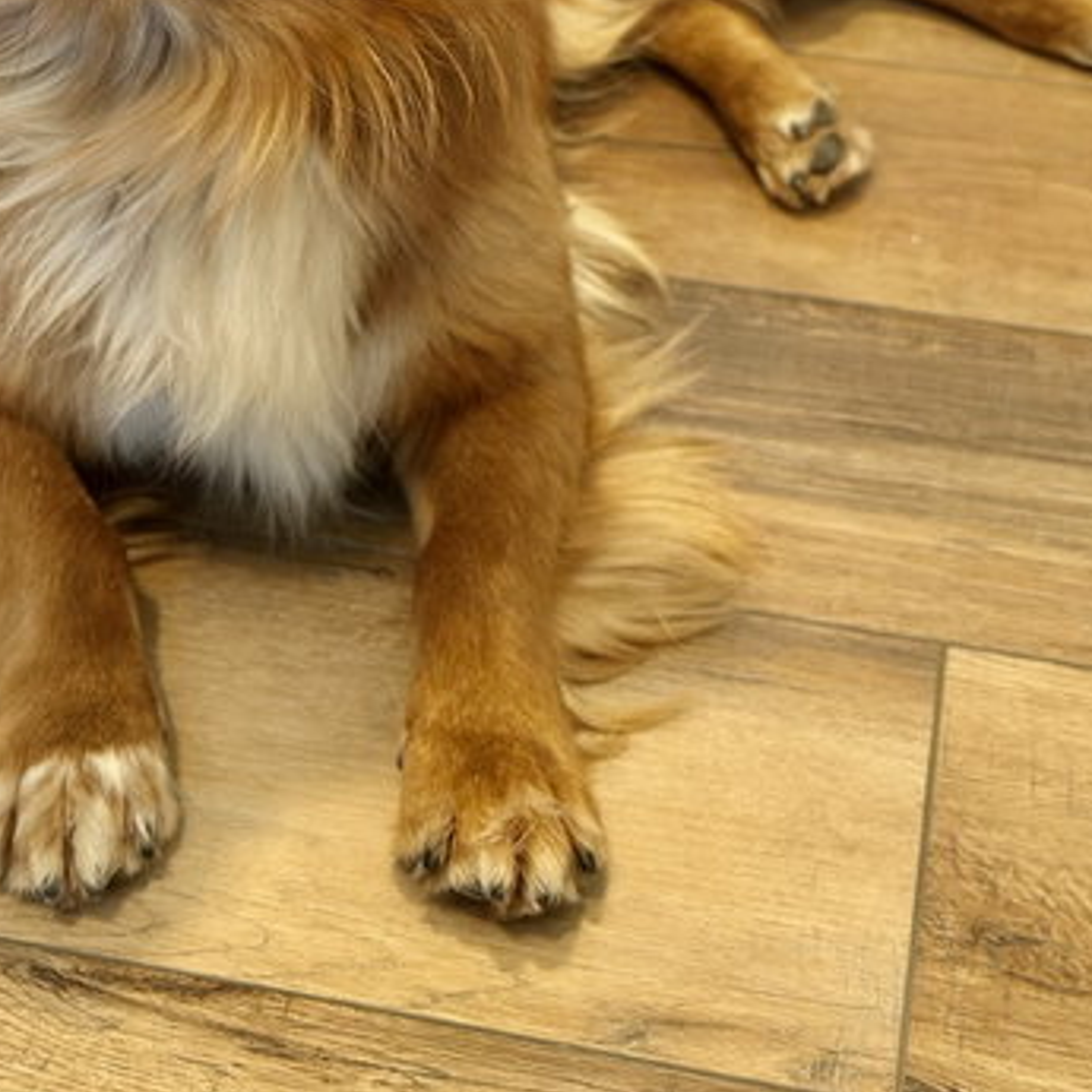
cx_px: 386
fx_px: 2927
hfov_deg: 21.1
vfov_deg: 20.8
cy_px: 150
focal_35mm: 82
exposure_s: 1/60
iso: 320
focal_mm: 6.86
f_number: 1.78
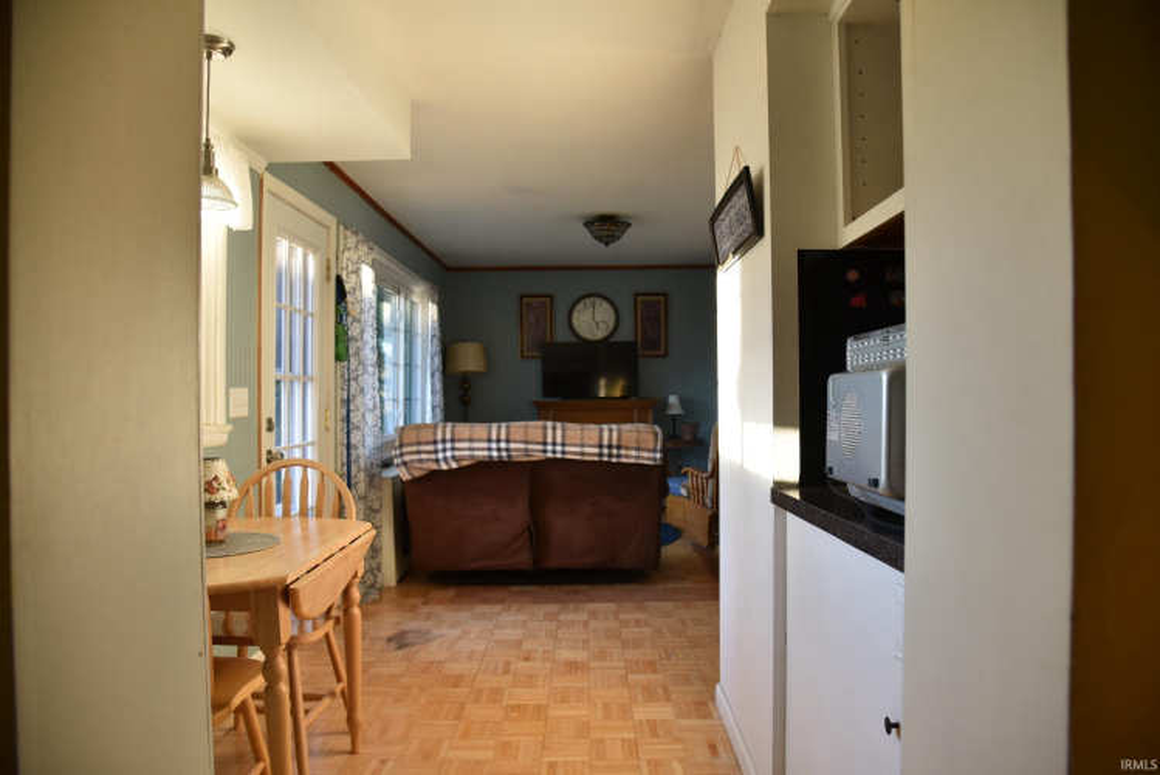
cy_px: 388
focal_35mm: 24
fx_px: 774
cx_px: 580
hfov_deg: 73.7
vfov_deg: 53.2
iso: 800
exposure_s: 1/80
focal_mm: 24
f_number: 4.5
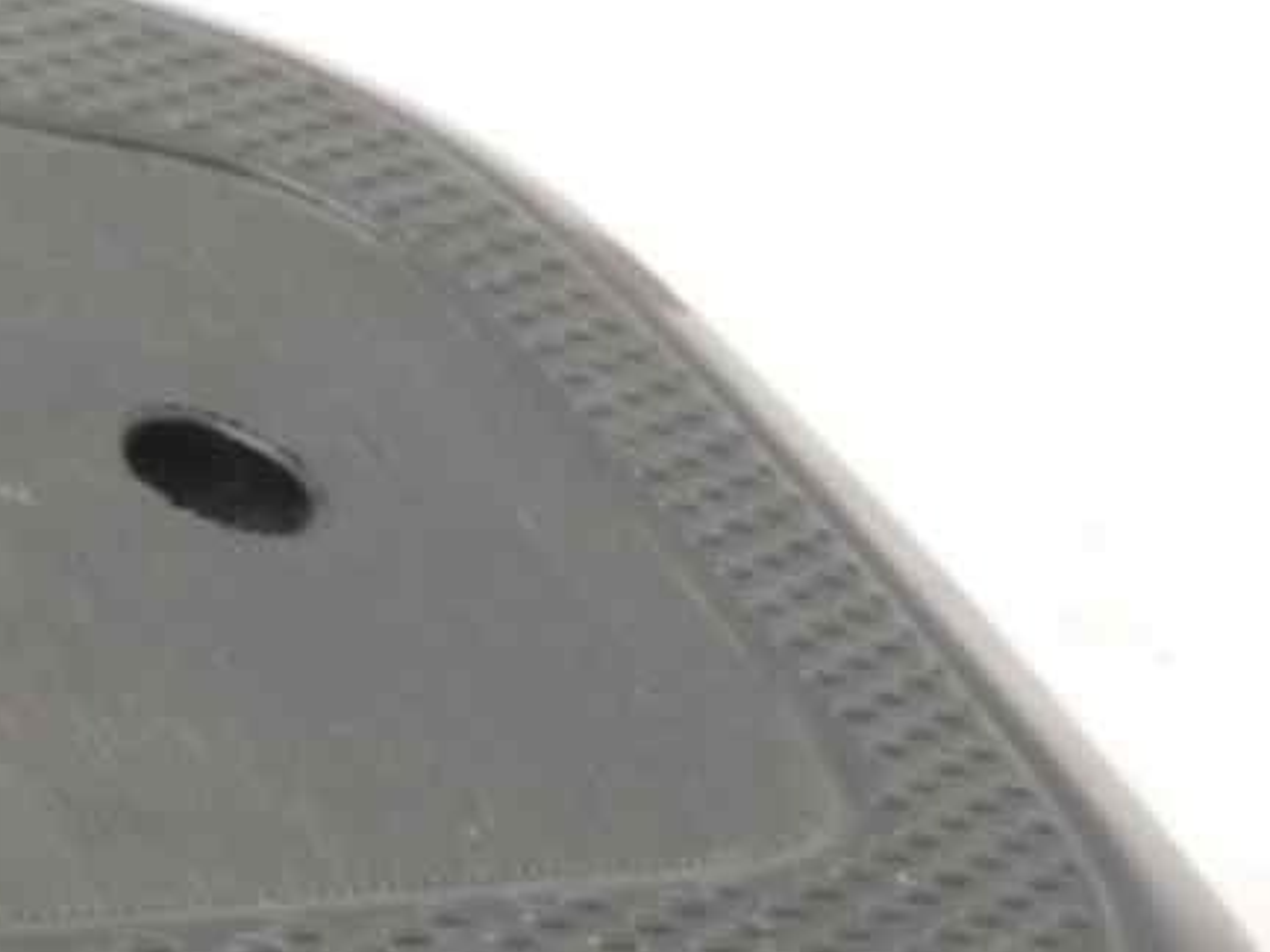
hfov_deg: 11.6
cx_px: -1458
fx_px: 5430
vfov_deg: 9.7
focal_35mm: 148
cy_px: 1493
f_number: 3.3
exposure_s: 1/8
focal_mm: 4.1
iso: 80
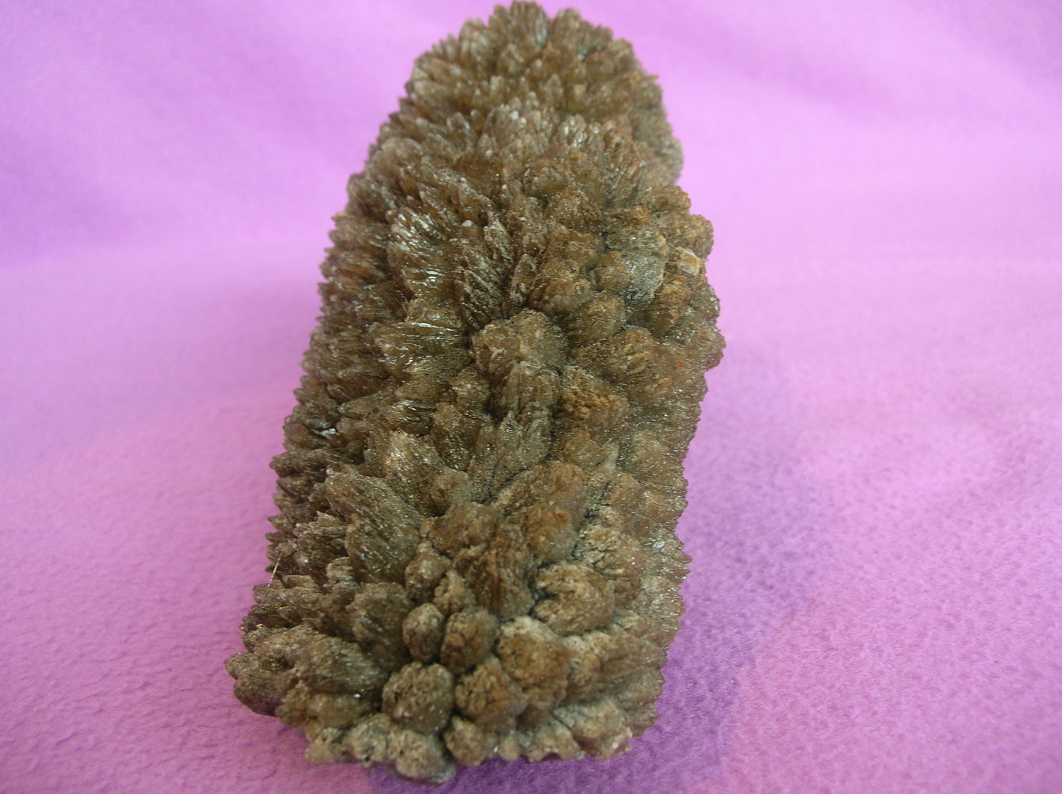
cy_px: 397
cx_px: 531
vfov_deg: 39.6
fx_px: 1103
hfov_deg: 51.4
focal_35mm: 36
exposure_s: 1/3.9
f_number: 2.7
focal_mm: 6
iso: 51
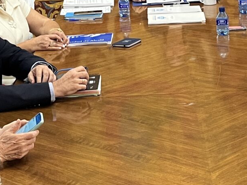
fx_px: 778
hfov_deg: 17.8
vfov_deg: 13.6
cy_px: 81
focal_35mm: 109
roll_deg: +2.0
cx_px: 212
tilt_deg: -15.9
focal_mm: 5.1
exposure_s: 1/50
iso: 320
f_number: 1.6
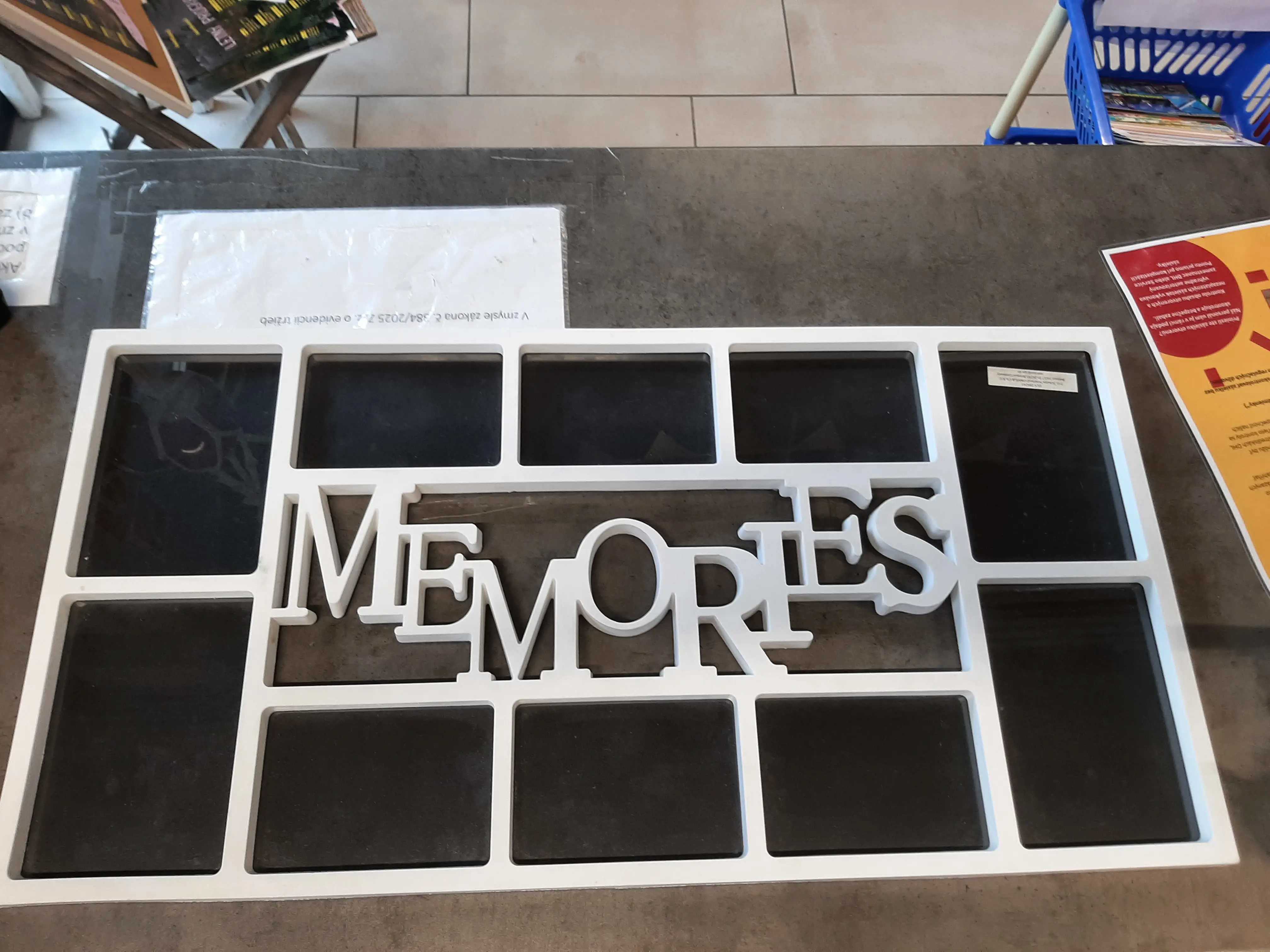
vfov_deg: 53.1
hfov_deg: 67.3
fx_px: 954
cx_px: 635
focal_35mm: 26
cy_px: 476
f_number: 1.7
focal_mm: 3.93
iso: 50
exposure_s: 1/50
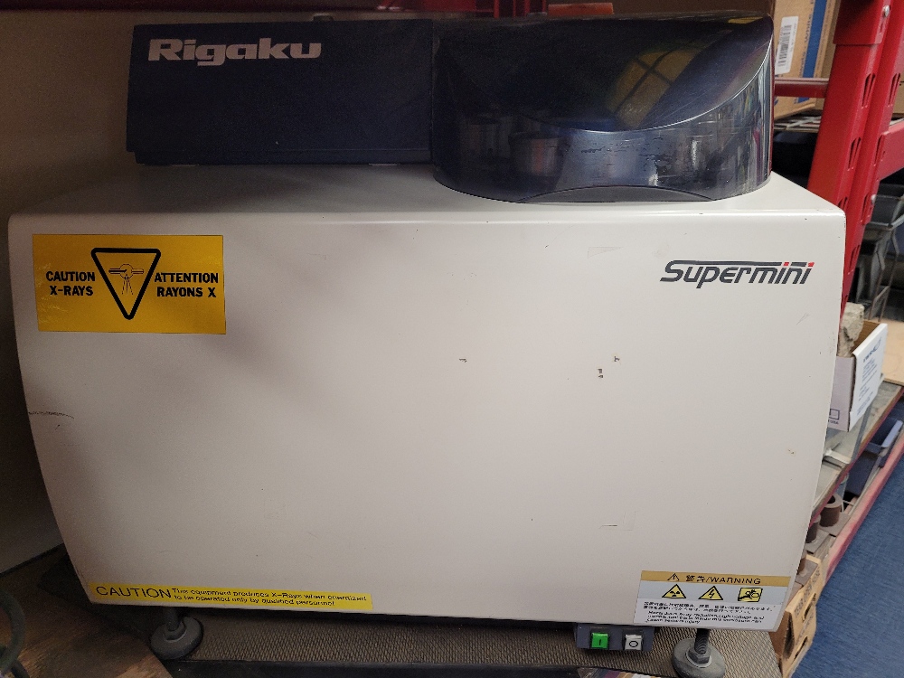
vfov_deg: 53.1
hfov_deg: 67.3
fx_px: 679
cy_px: 339
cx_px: 452
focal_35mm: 26
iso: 250
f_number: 1.8
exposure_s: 1/60
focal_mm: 5.4
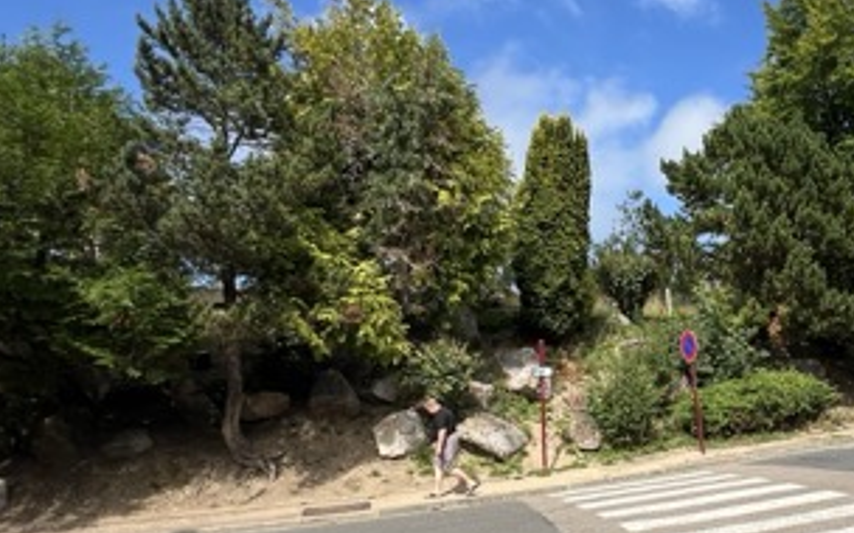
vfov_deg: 42.7
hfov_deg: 59.0
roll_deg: +3.1
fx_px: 675
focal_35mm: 29
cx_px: 697
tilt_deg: +3.2
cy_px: 348
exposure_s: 1/1488
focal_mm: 1.57
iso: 32
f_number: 1.8
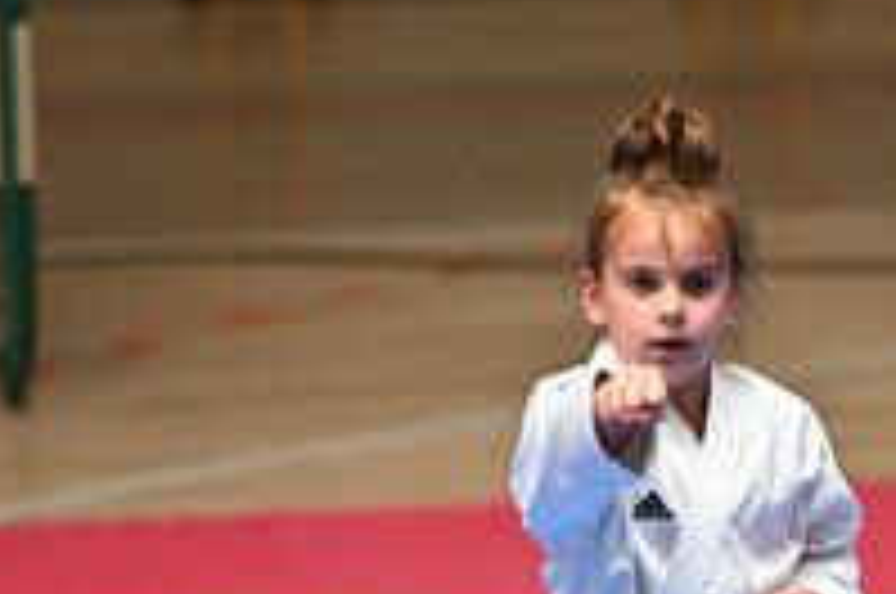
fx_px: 11256
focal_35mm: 453
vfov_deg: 3.0
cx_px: 743
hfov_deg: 4.6
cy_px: 459
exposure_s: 1/5000
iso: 2000
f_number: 2.8
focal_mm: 200
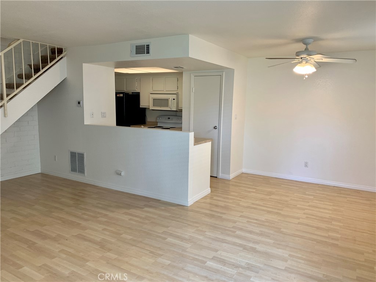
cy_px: 141
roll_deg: -1.5
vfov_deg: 53.1
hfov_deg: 67.3
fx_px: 282
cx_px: 188
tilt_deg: -8.9
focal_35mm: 26
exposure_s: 1/60
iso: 64
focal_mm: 4.25
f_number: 1.8
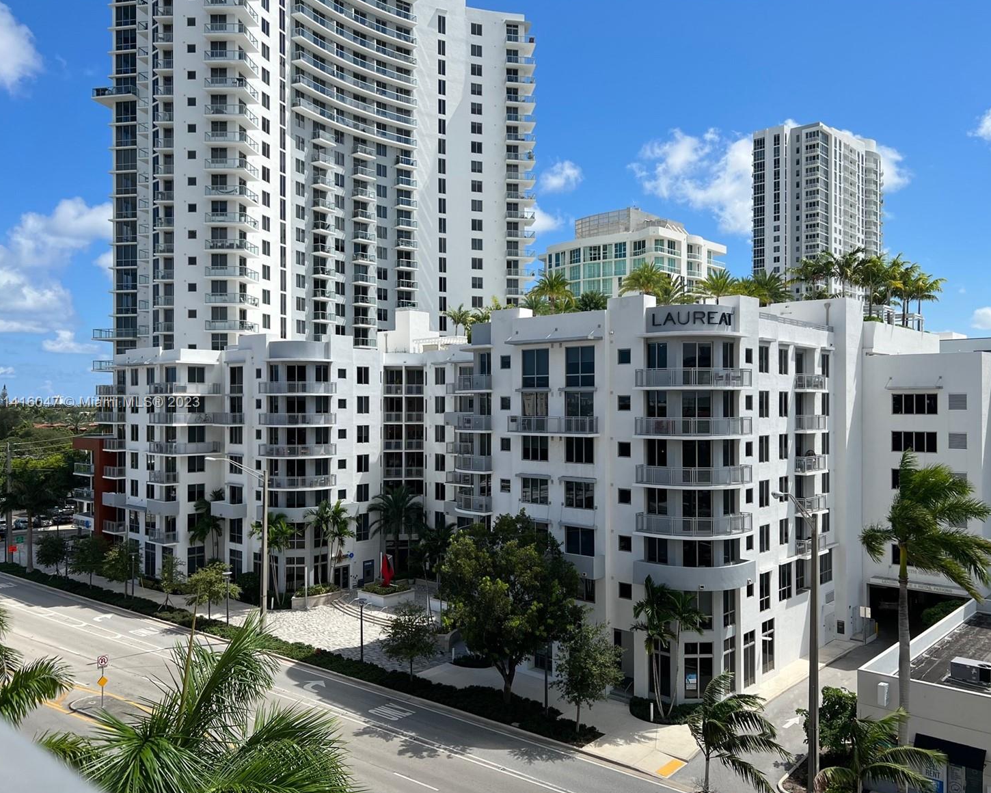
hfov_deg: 62.2
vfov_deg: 51.5
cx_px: 528
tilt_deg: -0.2
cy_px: 403
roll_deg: +0.0
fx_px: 821
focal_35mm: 28
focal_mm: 5.7
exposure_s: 1/5319
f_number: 1.5
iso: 50
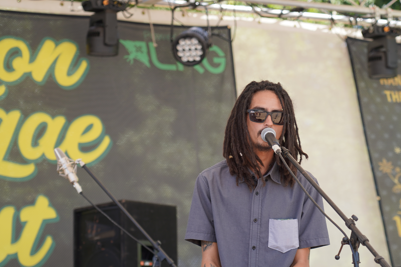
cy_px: 146
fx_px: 1571
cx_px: 241
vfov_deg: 9.7
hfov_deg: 14.5
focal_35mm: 141
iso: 100
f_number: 4
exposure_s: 1/200
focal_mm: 105
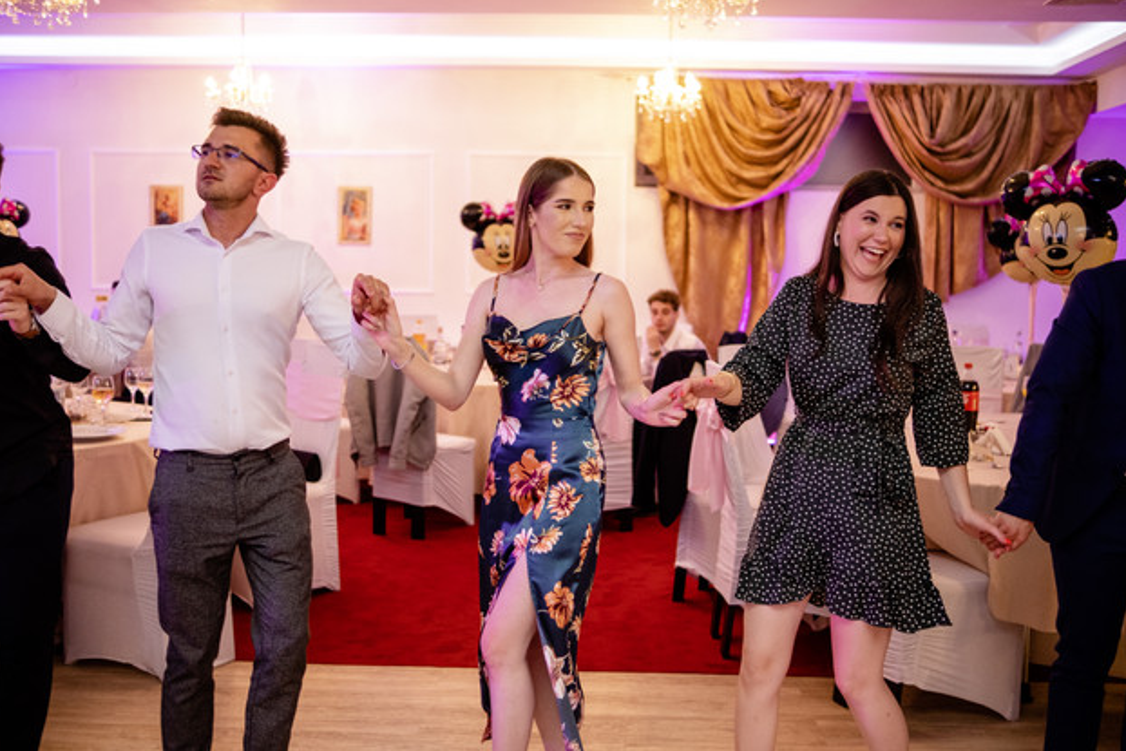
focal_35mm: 36
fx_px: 1126
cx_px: 550
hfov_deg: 53.1
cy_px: 370
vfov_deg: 36.9
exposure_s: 1/200
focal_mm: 23
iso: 1000
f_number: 1.4
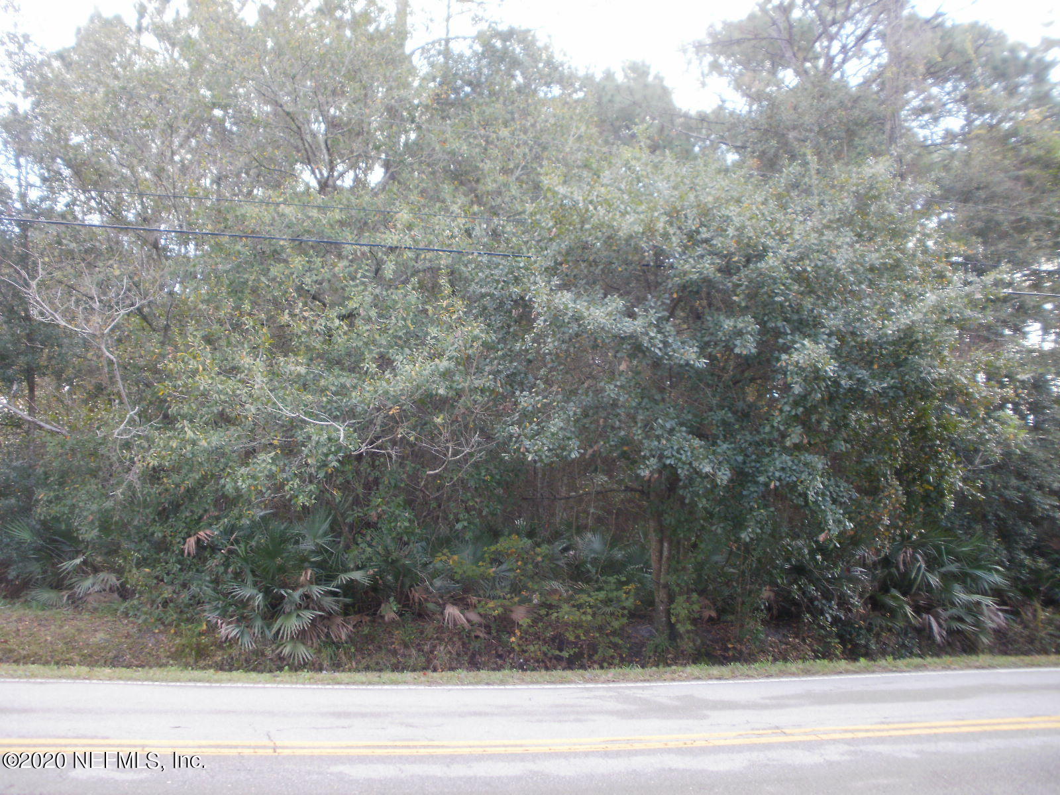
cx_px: 530
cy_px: 398
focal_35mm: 36
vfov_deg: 39.7
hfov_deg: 51.4
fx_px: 1102
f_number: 3.5
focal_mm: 6.3
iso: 100
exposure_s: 1/50
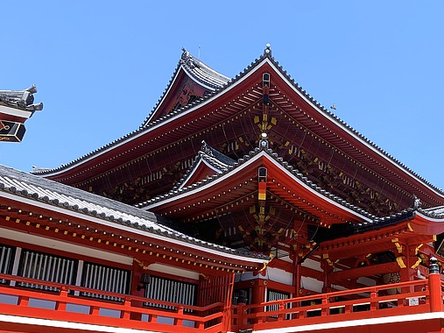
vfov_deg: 35.1
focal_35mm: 40
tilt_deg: +16.9
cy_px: 254
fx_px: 513
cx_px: 337
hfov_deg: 45.1
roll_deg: +0.3
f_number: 1.8
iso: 25
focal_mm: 4.25
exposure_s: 1/1149
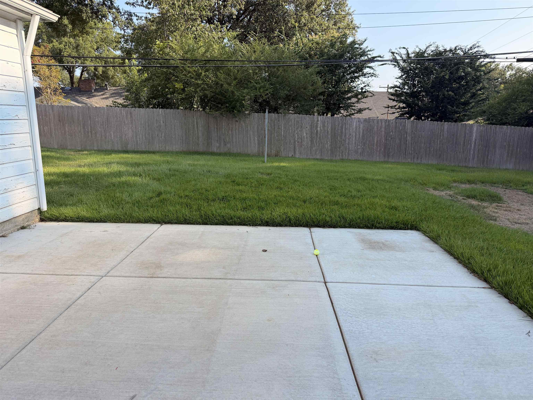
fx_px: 370
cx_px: 266
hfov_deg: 71.6
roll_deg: -0.1
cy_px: 200
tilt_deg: -12.5
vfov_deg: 56.8
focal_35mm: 24
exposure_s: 1/2299
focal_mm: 6.76
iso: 100
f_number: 1.78
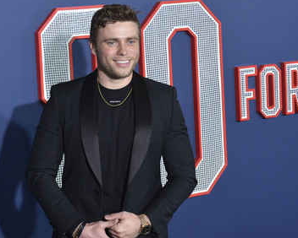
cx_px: 120
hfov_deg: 22.7
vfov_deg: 18.3
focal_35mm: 84
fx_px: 741
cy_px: 116
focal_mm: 70
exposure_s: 1/320
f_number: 6.3
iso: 2000
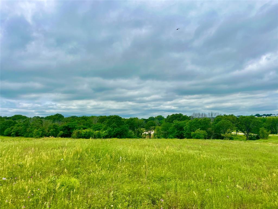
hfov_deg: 67.3
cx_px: 139
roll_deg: +2.4
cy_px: 104
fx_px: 209
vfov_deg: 53.1
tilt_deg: +3.9
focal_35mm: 26
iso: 50
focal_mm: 5.1
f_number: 1.6
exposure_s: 1/5848
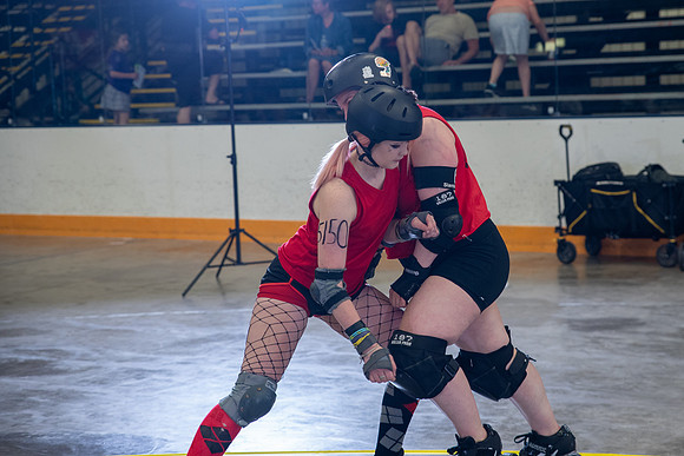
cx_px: 402
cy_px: 180
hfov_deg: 24.0
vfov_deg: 16.1
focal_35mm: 85
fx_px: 1610
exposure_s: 1/640
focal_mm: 70
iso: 1250
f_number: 3.2
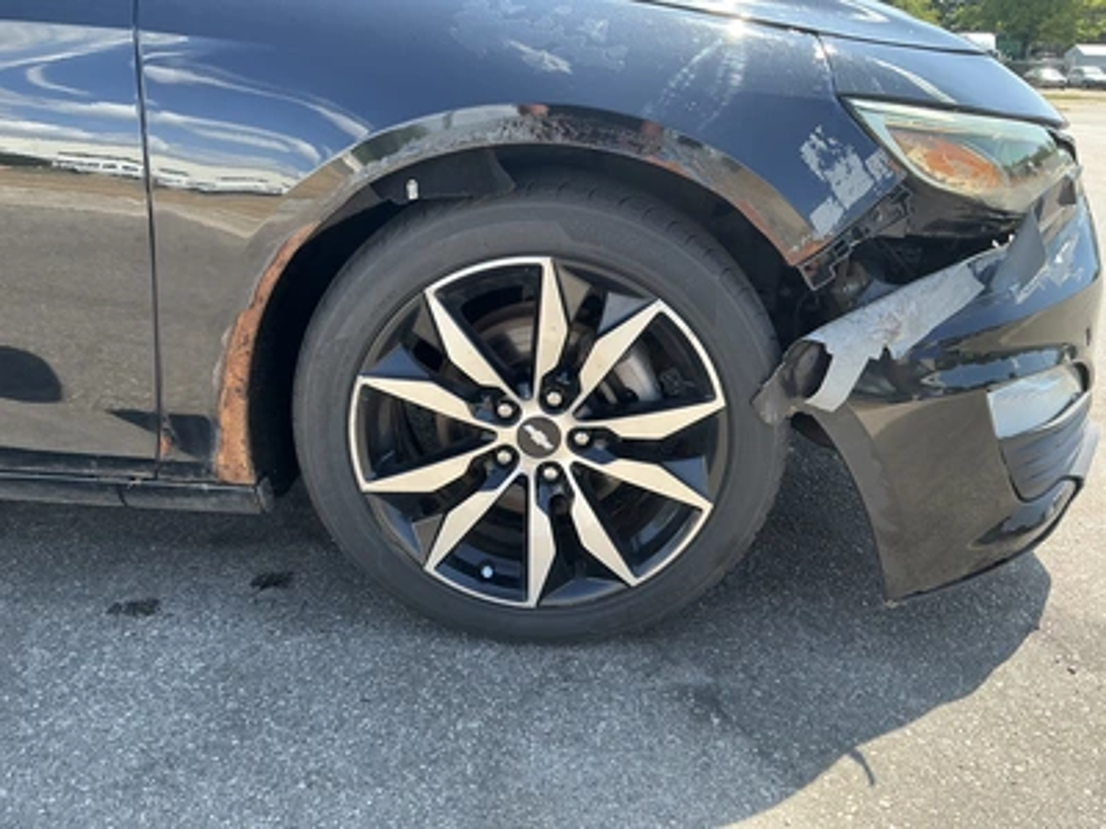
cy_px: 414
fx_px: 895
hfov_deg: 63.4
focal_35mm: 28
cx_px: 553
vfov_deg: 49.7
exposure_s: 1/264
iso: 25
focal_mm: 3
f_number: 1.8
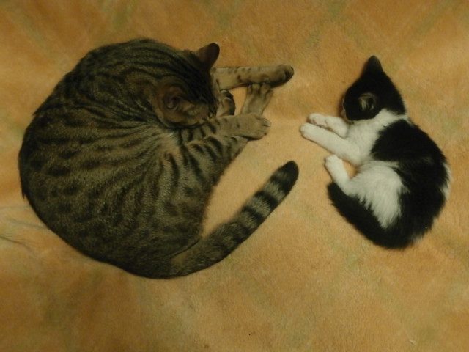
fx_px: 406
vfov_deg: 46.8
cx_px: 234
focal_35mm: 30
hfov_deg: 60.0
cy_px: 176
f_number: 3.5
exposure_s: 1/13
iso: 800
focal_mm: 5.36
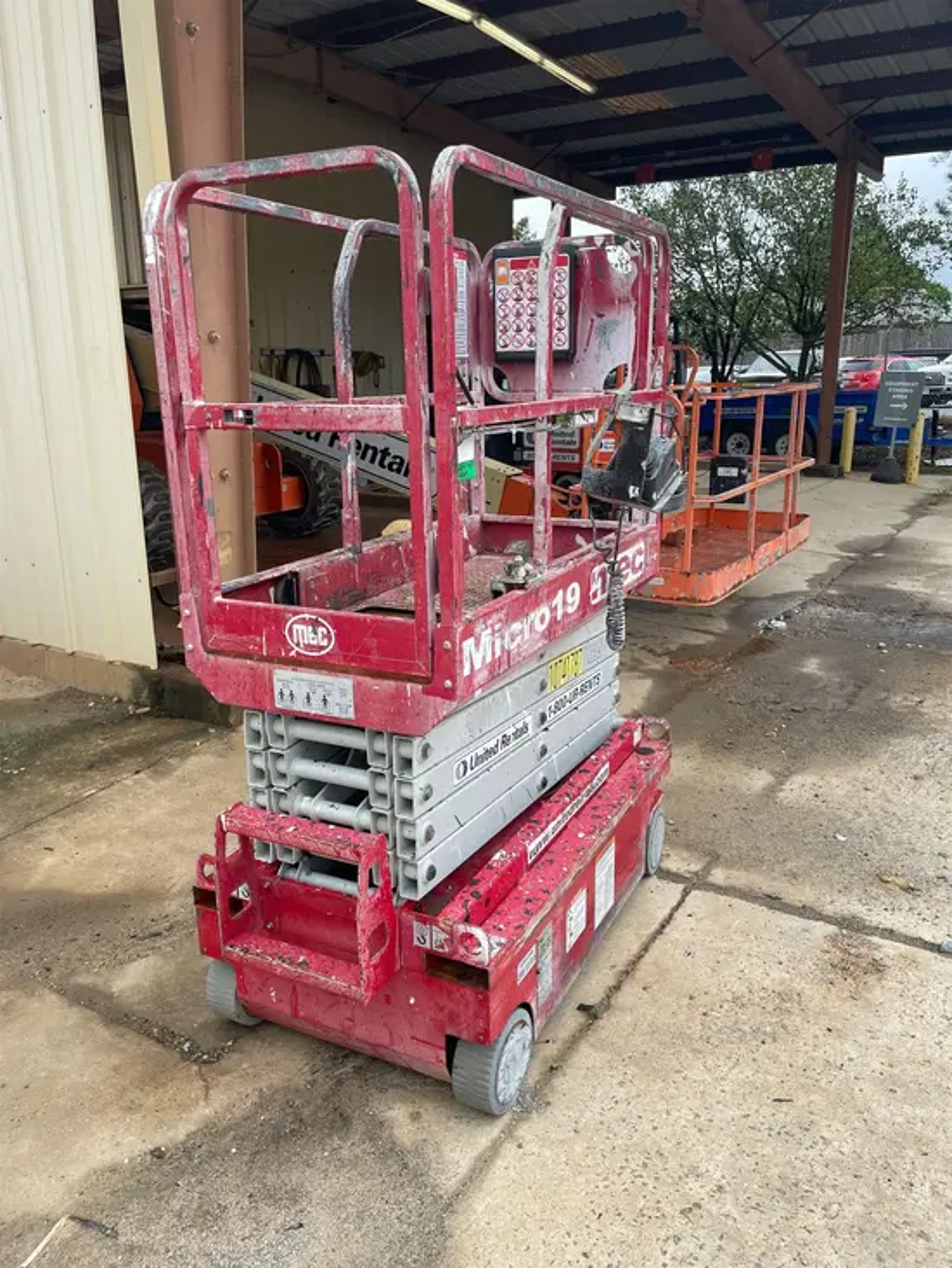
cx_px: 476
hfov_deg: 53.1
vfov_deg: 67.3
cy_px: 634
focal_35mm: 26
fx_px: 953
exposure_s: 1/626
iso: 32
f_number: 1.6
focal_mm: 4.2
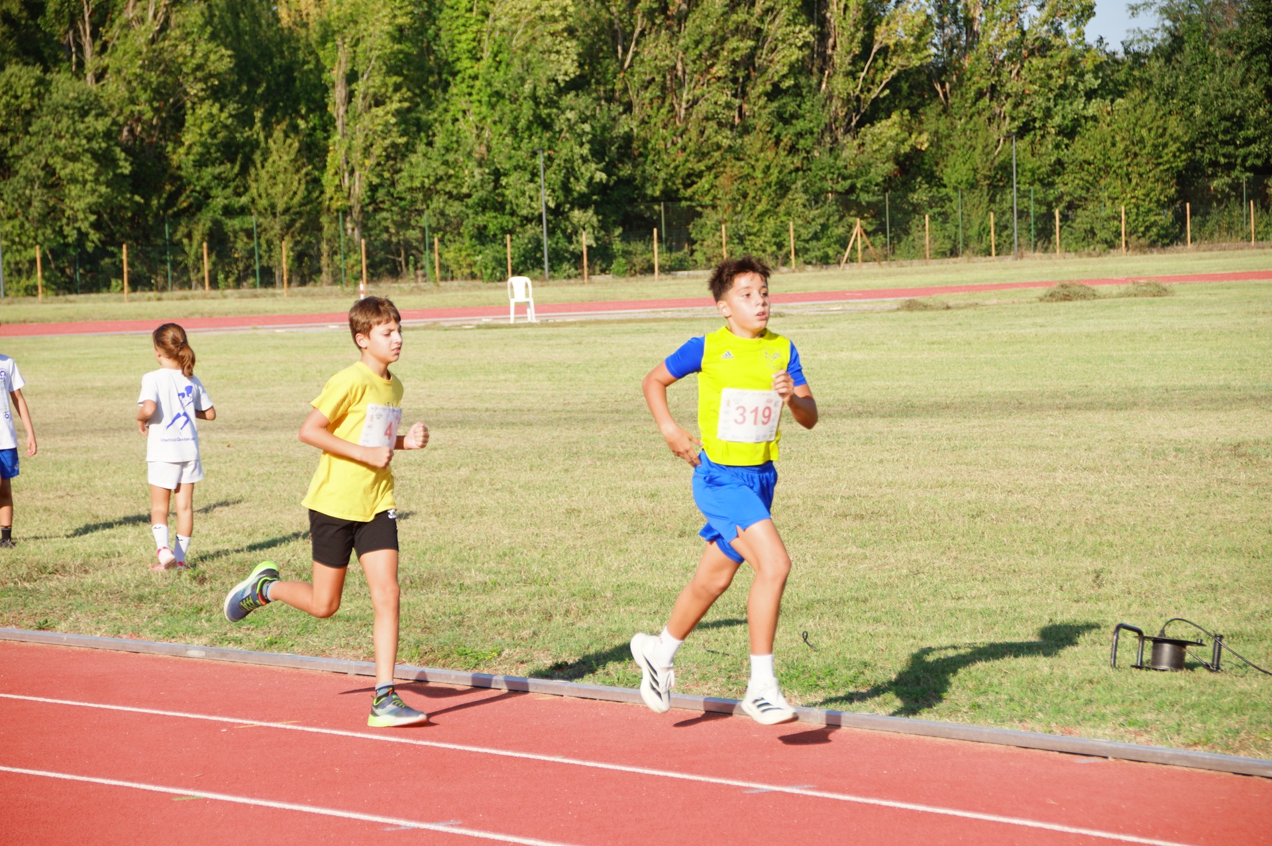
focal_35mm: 158
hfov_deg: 13.0
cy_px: 423
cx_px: 636
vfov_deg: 8.7
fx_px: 5561
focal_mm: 105
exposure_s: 1/500
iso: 200
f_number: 5.6
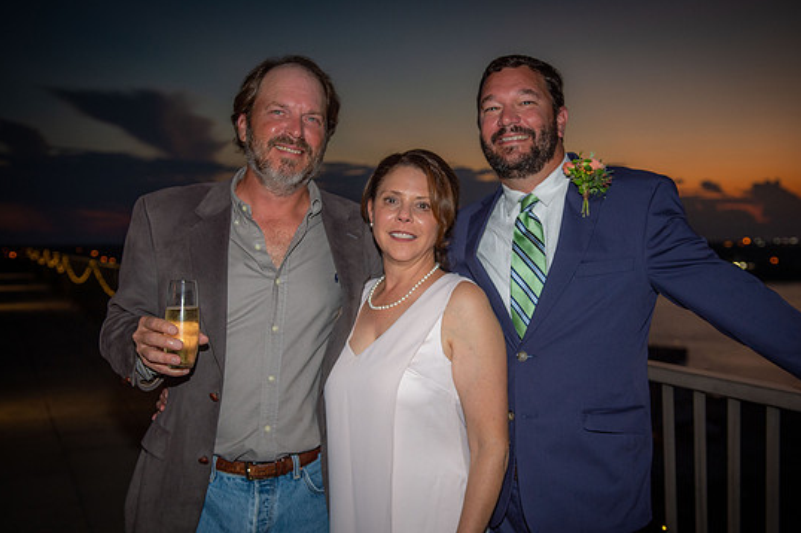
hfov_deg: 47.4
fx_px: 912
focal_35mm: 41
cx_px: 424
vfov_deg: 32.6
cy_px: 284
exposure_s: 1/160
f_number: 4
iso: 1000
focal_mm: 38
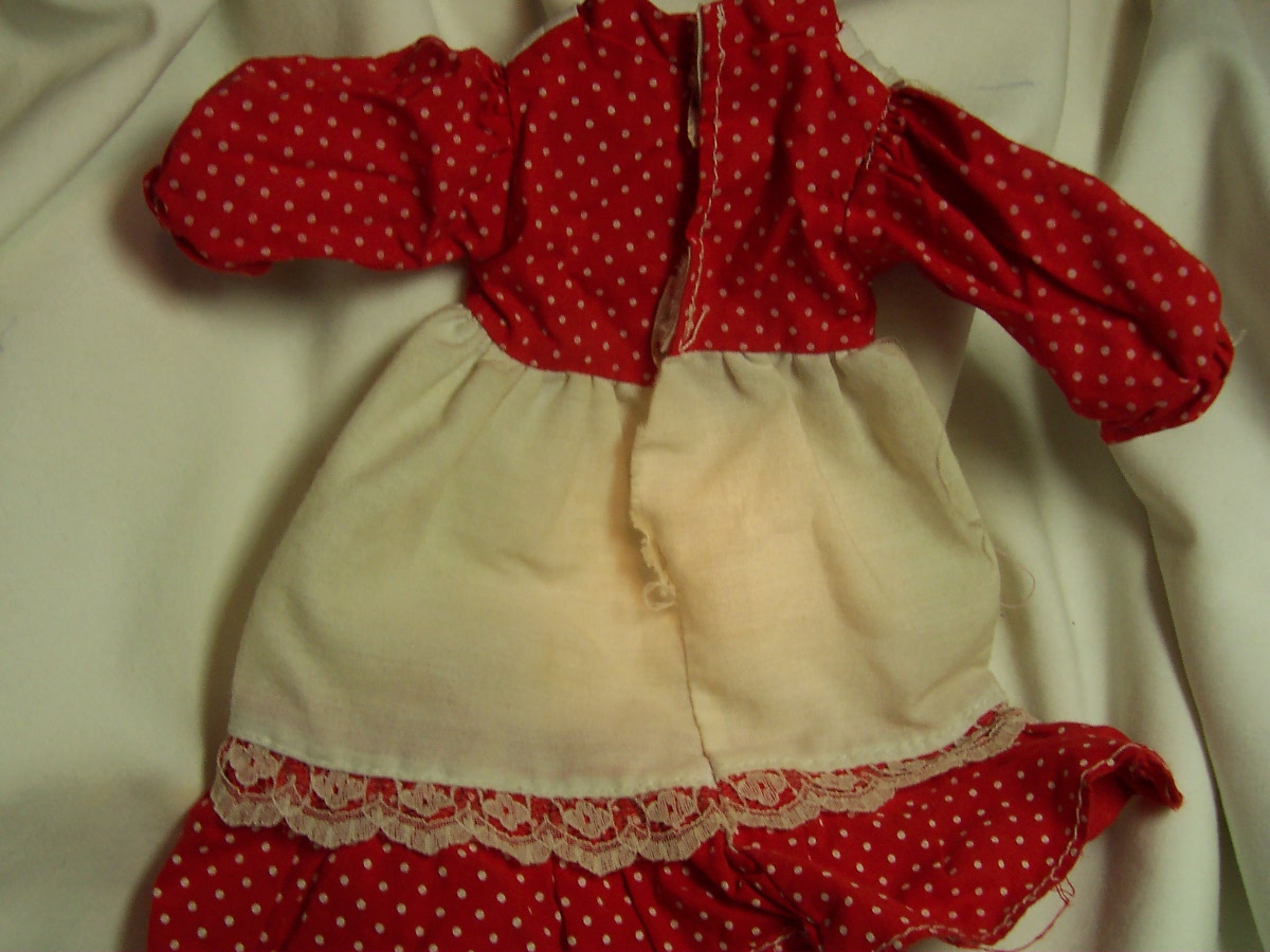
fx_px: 1357
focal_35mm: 37
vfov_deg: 38.7
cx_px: 635
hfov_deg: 50.1
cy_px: 476
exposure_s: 1/90
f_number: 2.8
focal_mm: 5.6
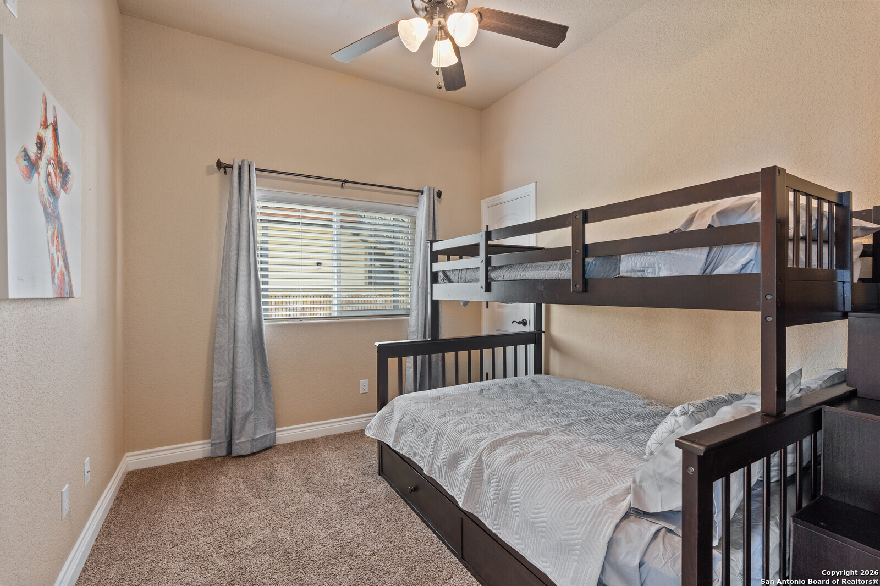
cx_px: 440
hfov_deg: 96.7
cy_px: 293
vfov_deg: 73.7
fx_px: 391
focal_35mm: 16
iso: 400
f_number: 7.1
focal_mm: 16
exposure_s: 1/2.5
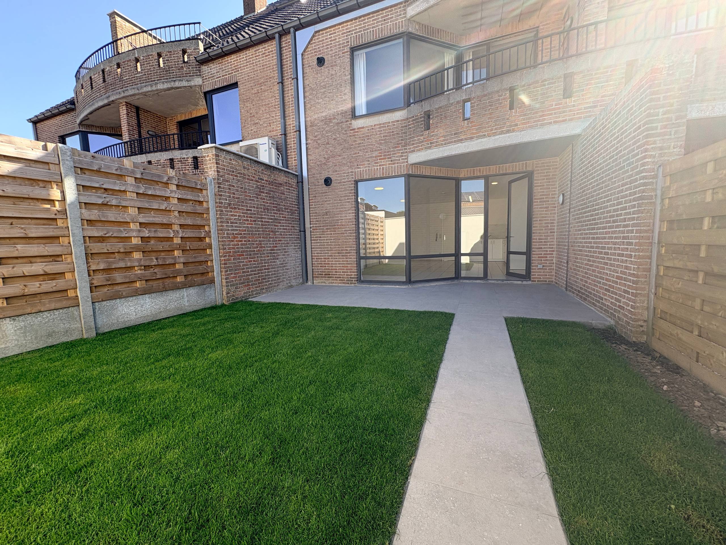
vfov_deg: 85.7
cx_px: 363
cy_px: 272
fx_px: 294
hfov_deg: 102.1
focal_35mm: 14
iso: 40
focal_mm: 2.22
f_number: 2.2
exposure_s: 1/433
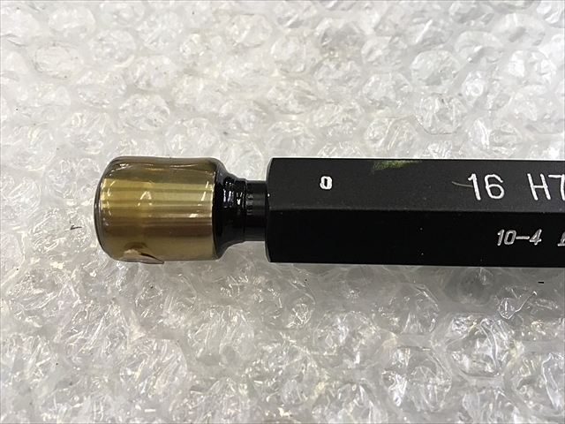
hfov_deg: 61.7
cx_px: 282
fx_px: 473
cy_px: 212
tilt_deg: -59.7
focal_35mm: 29
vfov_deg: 48.2
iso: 32
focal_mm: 4.15
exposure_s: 1/33
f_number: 2.2
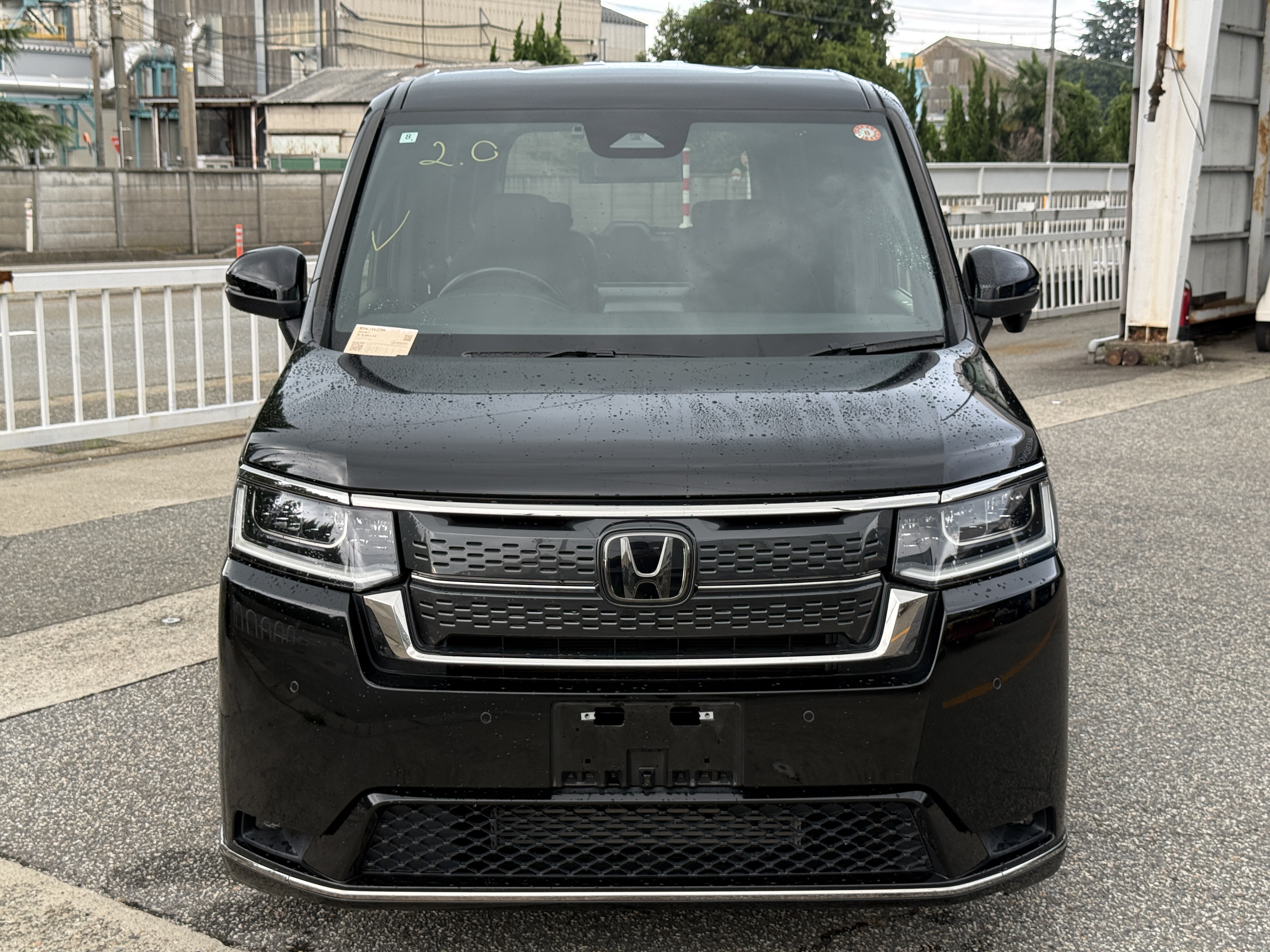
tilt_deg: -9.4
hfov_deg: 39.7
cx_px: 635
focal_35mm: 48
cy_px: 476
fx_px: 1761
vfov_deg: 30.3
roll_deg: -0.2
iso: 100
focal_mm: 6.76
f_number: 1.78
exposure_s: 1/125
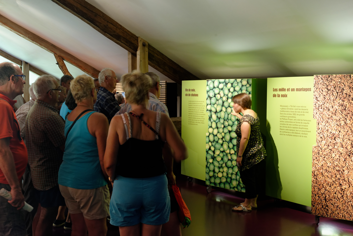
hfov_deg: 50.7
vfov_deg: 35.1
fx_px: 373
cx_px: 176
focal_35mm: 38
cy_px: 118
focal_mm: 38
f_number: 8
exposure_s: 1/5
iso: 1600
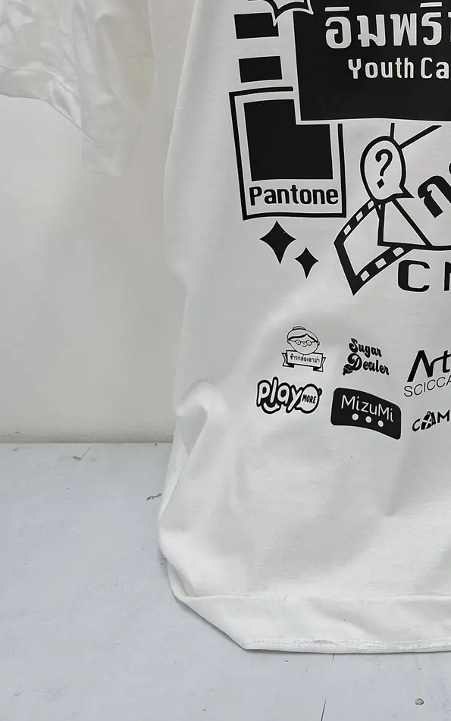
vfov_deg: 45.1
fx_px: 806
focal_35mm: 41
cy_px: 118
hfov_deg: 29.7
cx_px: 419
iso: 100
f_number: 1.8
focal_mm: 5.54
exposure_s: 1/100
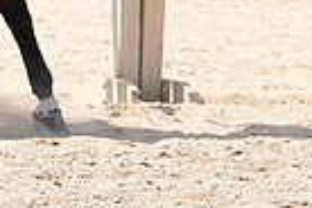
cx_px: -213
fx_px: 5104
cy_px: -200
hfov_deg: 3.5
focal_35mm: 589
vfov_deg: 2.3
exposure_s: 1/2000
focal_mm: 140
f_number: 5.6
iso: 800
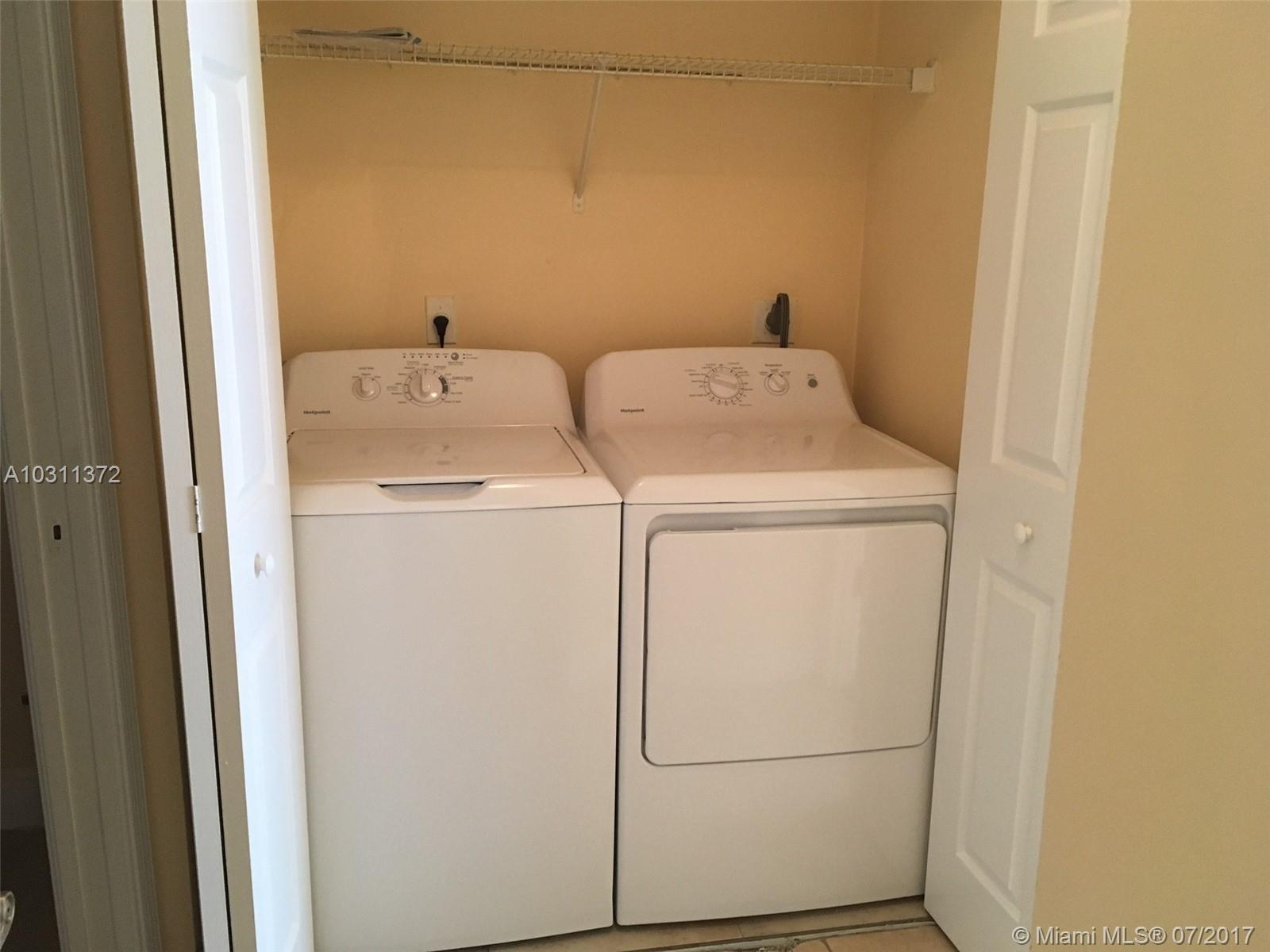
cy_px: 476
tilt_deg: -13.4
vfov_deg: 48.2
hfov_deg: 61.7
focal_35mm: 29
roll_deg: -1.3
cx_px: 635
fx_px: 1064
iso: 100
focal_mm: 4.15
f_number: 2.2
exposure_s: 1/30
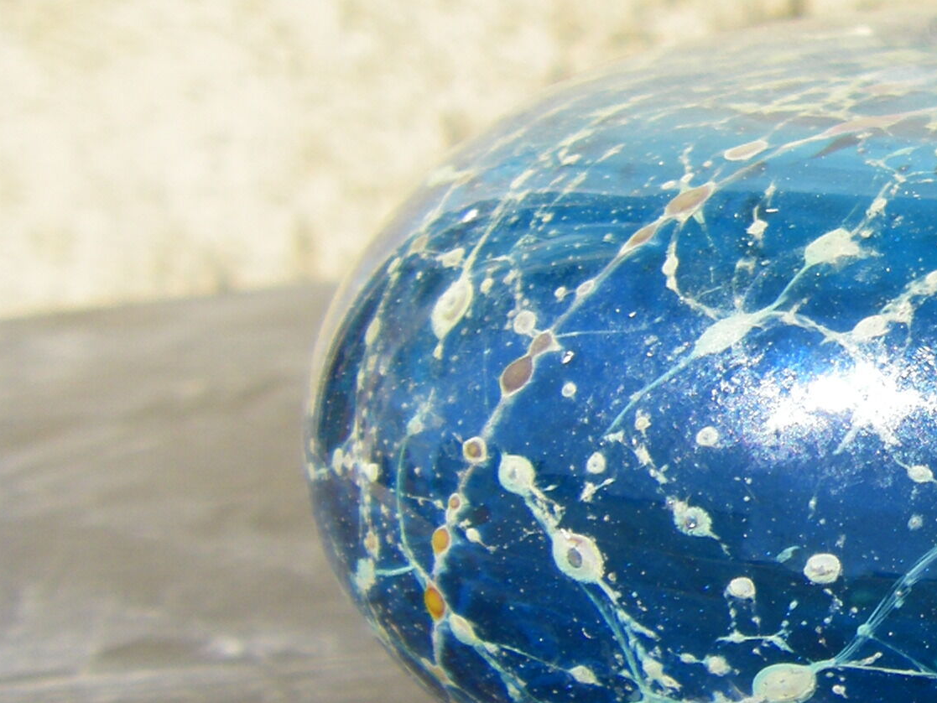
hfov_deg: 16.7
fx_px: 3005
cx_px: 1231
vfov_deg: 13.3
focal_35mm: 111
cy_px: 341
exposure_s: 1/125
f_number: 7
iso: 64
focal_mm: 6.3
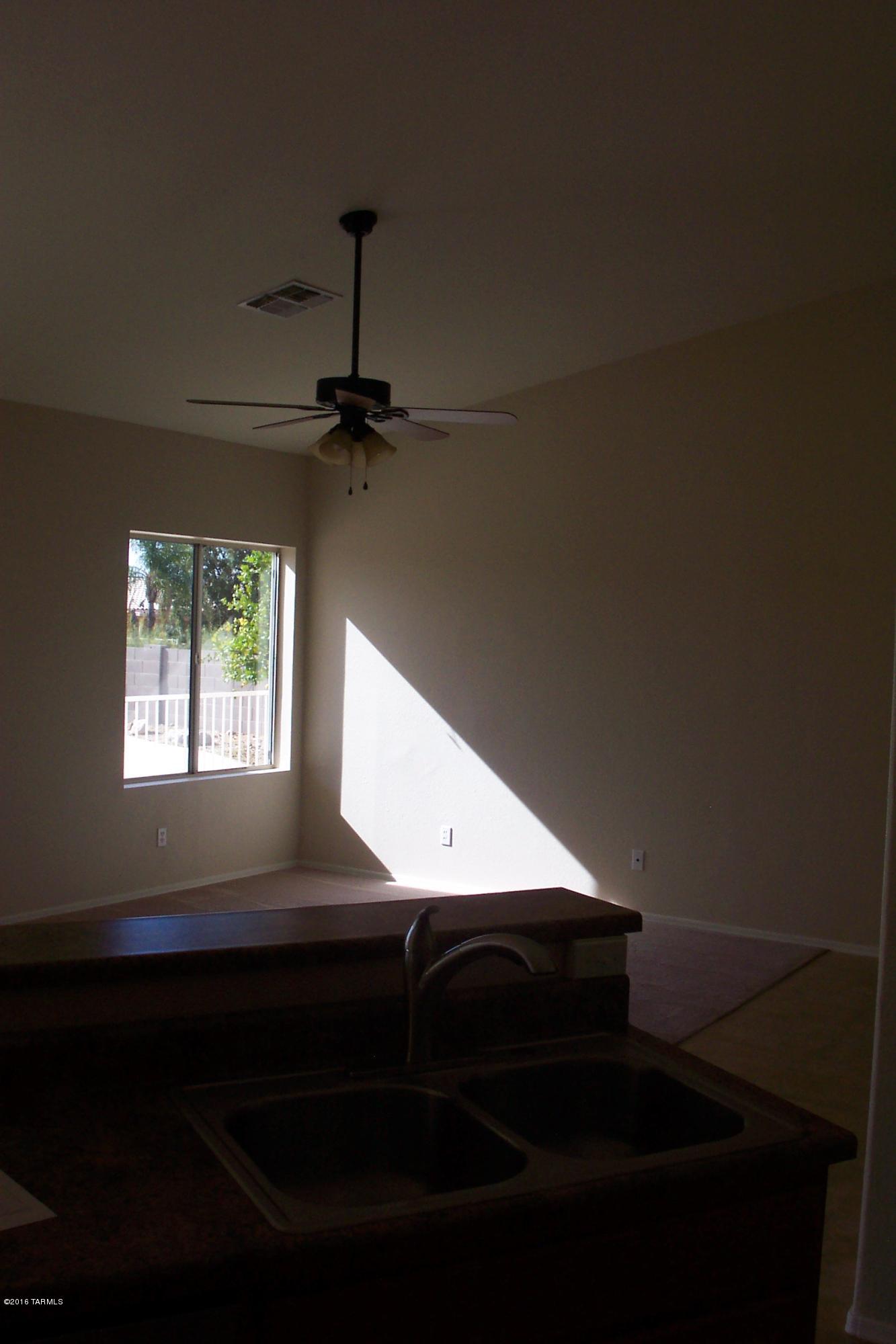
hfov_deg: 37.8
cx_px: 448
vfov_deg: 54.4
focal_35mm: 35
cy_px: 672
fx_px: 1307
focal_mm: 7.5
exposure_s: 1/60
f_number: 9.5
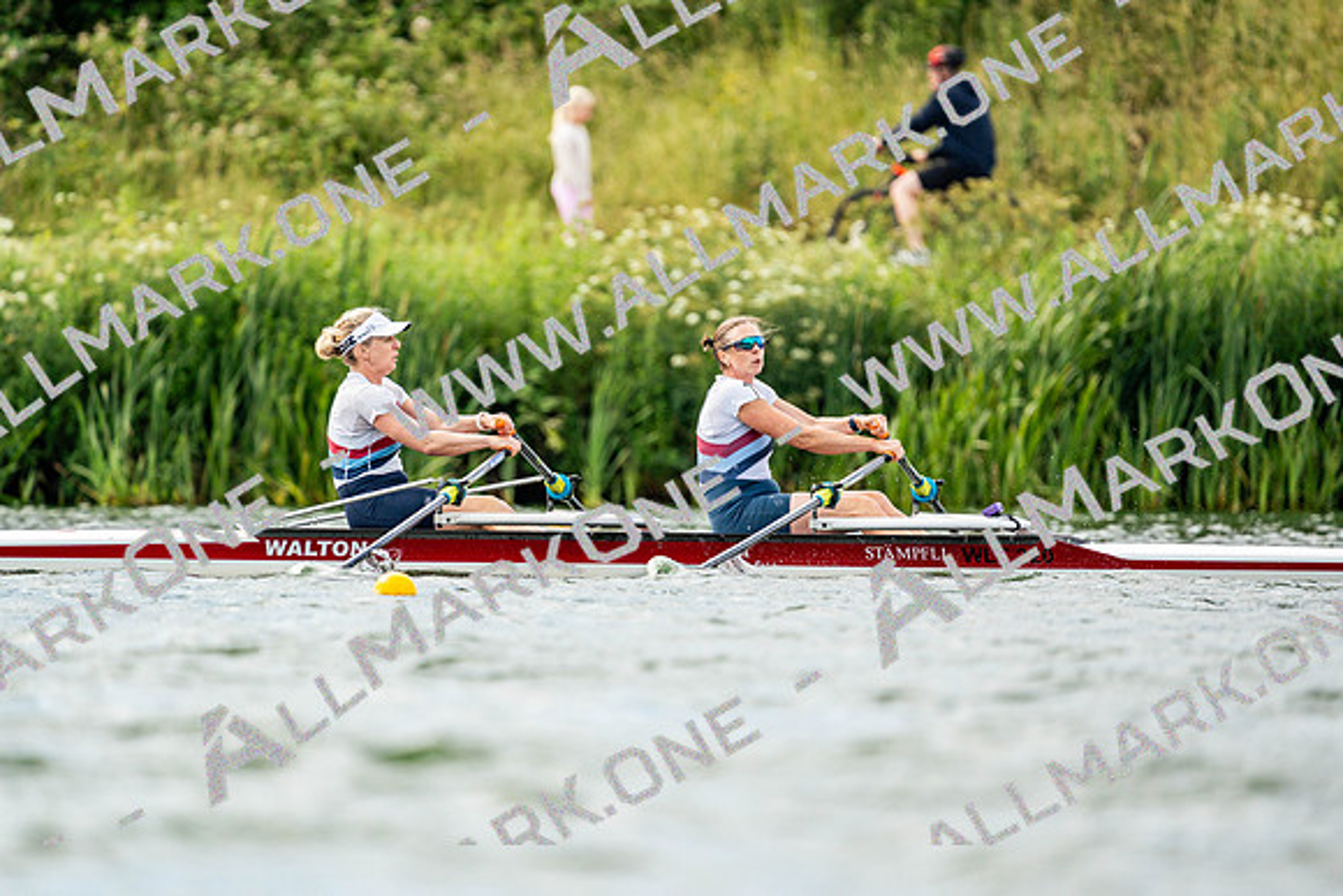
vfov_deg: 2.3
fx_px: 22388
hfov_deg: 3.4
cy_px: 448
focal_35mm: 600
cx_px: 672
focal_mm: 600
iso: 640
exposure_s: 1/2000
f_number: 6.3
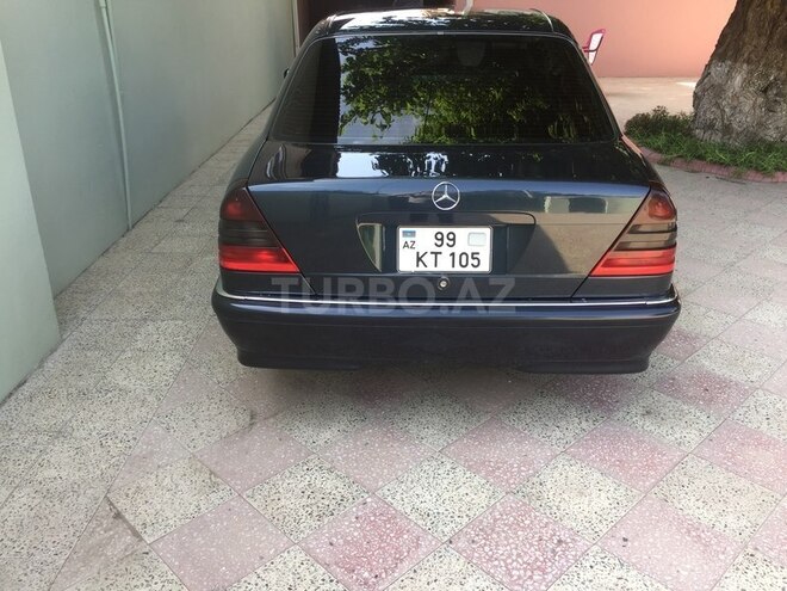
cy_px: 296
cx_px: 394
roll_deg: +0.0
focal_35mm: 29
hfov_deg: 61.7
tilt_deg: -24.8
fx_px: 659
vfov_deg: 48.2
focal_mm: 4.15
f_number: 2.2
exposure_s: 1/128
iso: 32
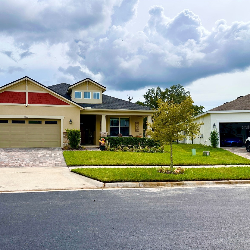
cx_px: 91
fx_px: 237
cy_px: 127
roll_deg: +0.3
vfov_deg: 55.6
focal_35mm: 29
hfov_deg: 54.9
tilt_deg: +3.2
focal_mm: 6.86
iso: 80
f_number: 1.78
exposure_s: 1/7042
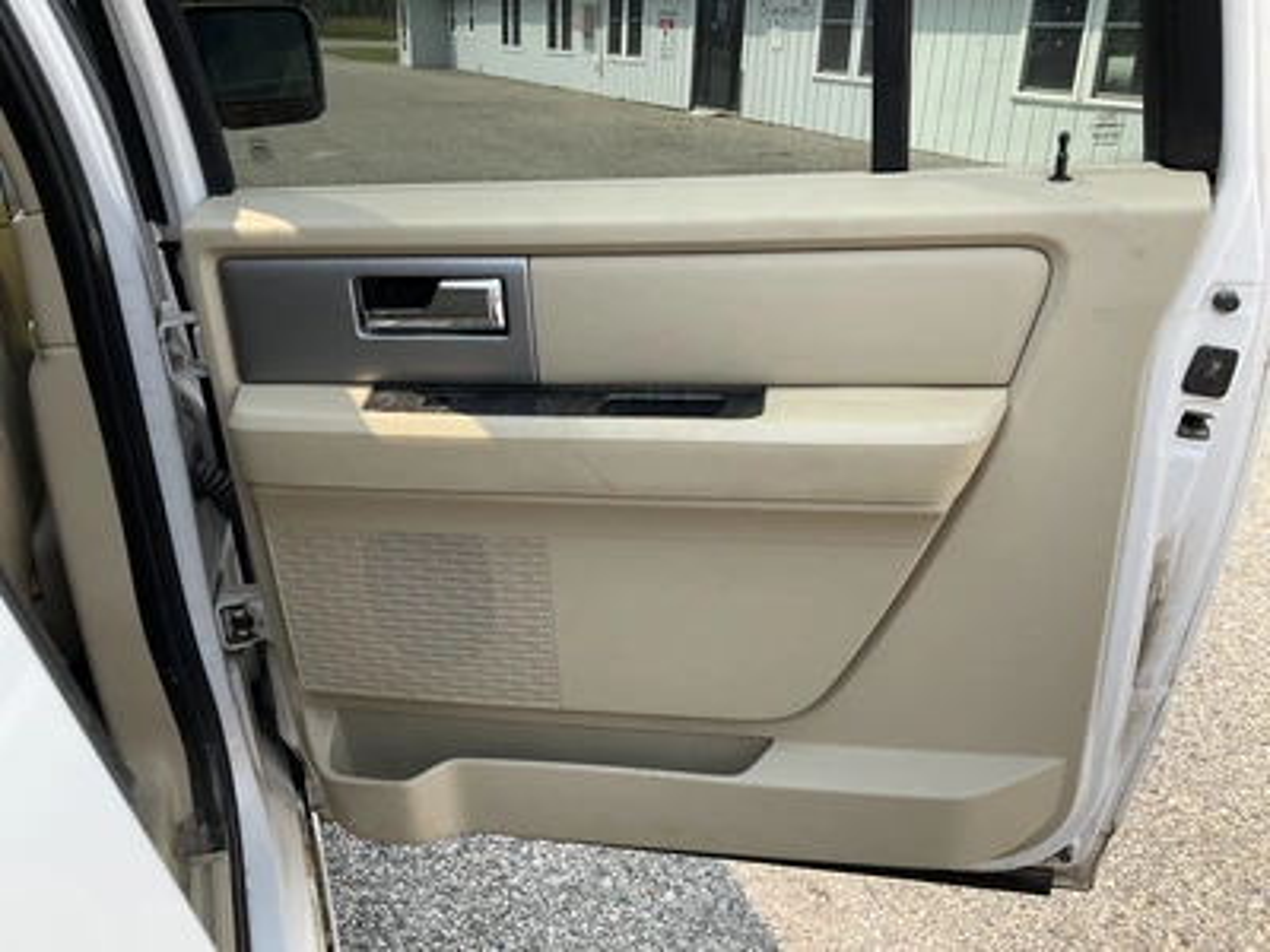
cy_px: 476
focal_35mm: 29
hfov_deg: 61.7
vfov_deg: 48.2
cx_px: 635
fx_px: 1064
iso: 25
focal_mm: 3
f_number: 1.8
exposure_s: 1/635
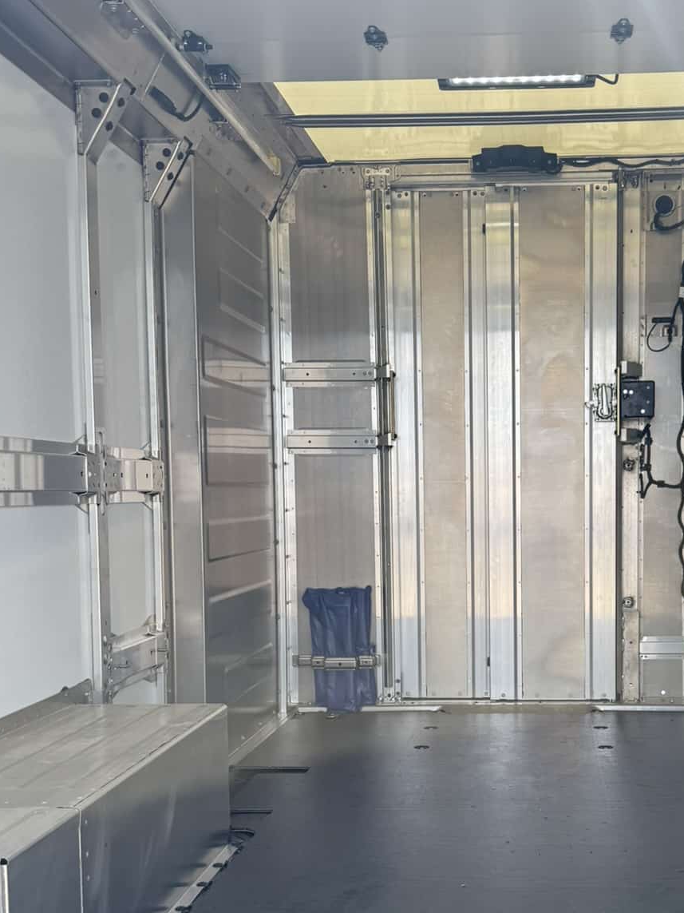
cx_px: 503
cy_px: 587
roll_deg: -2.7
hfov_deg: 33.0
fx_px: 1133
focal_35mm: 43
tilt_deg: -4.5
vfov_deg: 43.4
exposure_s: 1/995
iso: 80
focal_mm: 6.76
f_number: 1.78
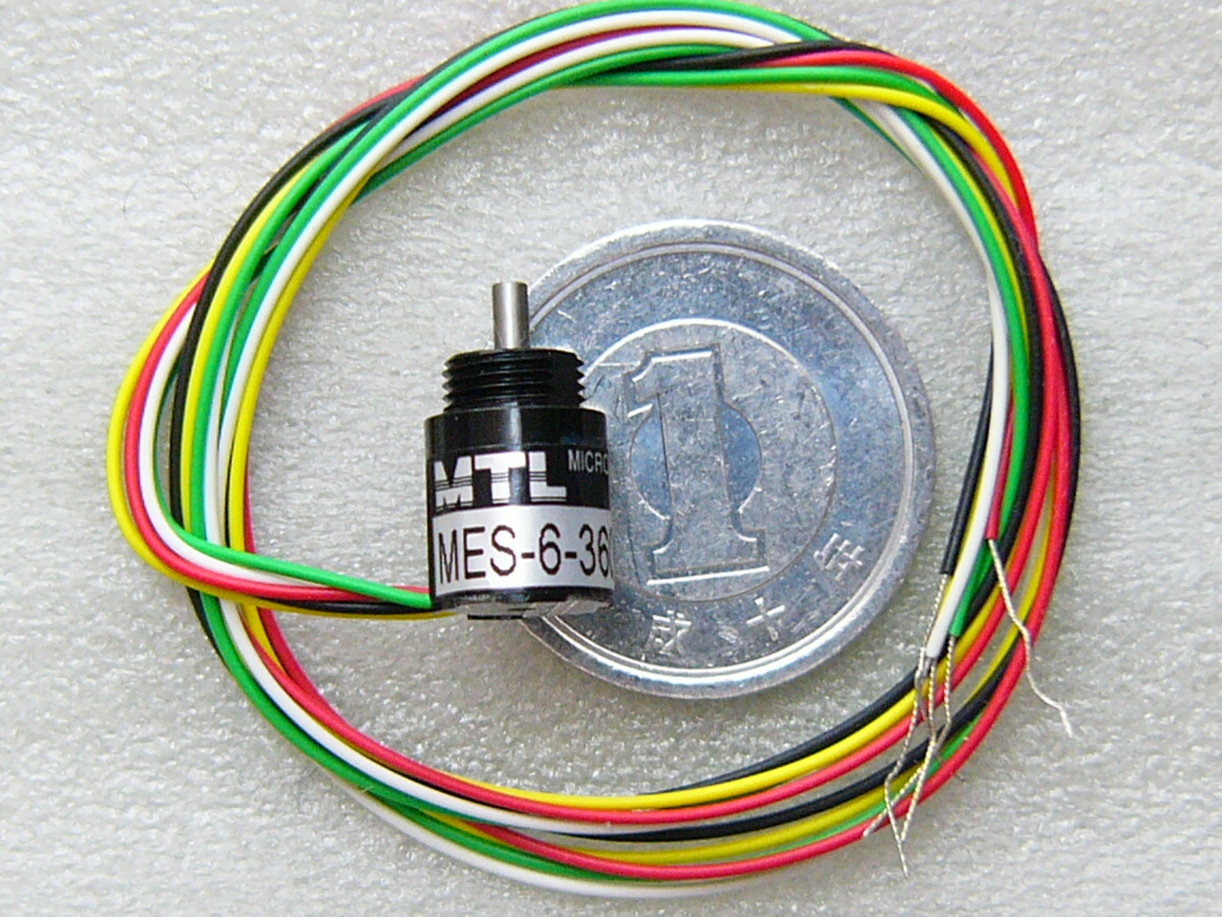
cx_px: 611
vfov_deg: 18.9
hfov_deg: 25.0
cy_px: 458
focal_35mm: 78
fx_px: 2754
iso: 150
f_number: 2.8
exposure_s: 1/40
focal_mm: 12.9
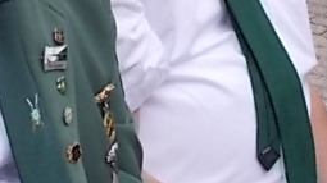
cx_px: 141
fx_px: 1542
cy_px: -72
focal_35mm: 178
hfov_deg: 12.1
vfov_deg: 6.7
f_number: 3.2
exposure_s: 1/100
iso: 80
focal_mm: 4.6
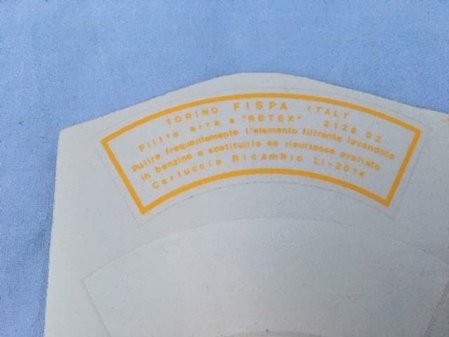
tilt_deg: -77.2
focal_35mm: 29
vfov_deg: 48.2
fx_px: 376
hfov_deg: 61.7
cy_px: 168
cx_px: 224
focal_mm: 4.15
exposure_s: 1/17
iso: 320
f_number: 2.2
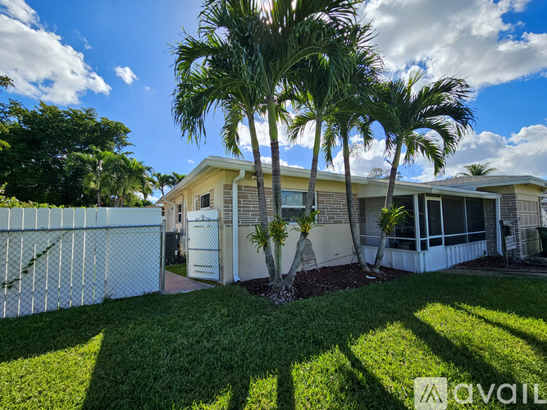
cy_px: 205
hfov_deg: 106.2
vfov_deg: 89.9
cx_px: 274
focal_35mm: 13
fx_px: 205
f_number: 2.2
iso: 50
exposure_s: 1/2359
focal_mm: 2.2
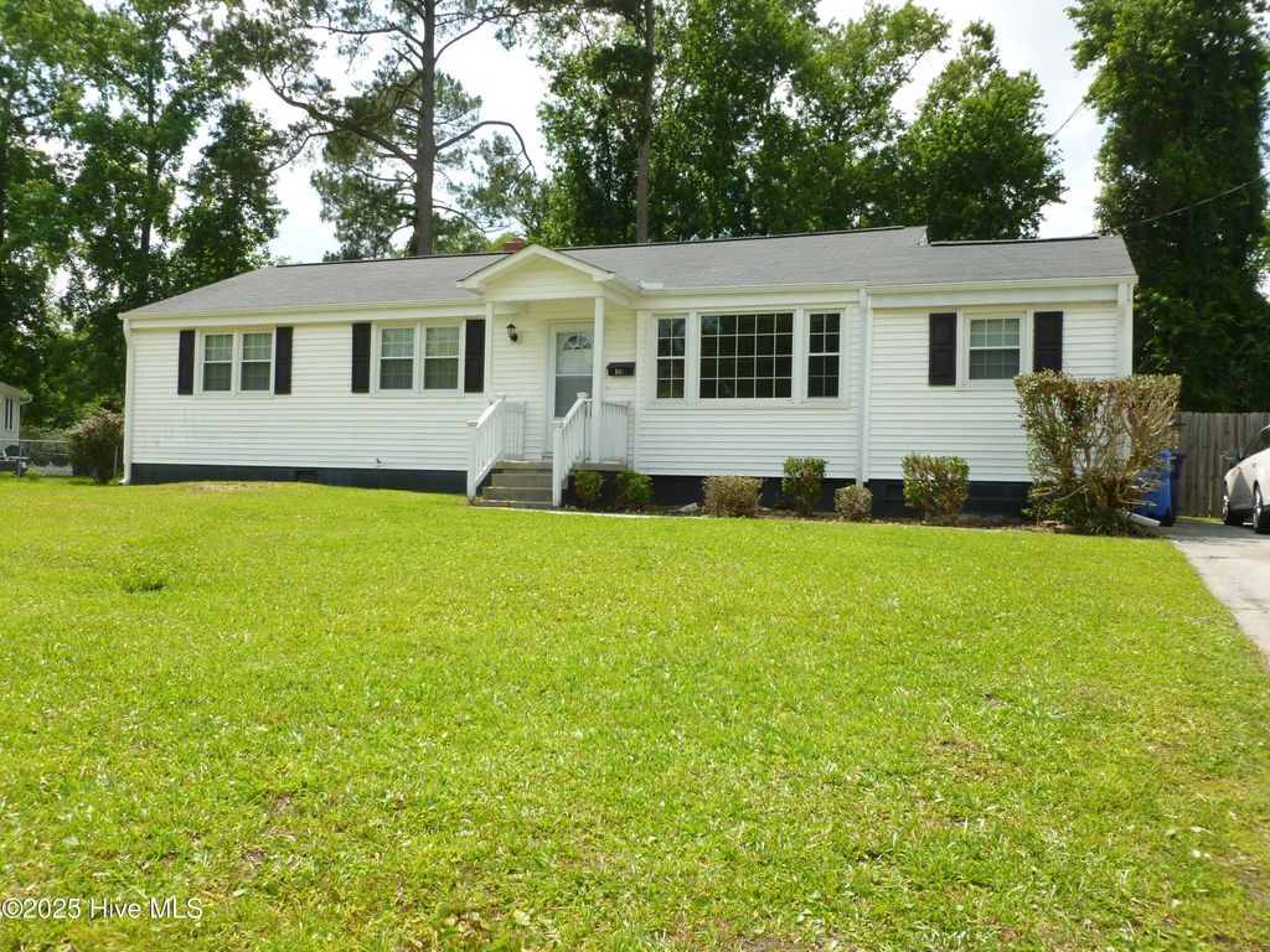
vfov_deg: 49.7
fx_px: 1027
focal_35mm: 28
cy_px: 476
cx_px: 635
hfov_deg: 63.4
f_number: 3.3
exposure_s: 1/800
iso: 100
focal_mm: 5
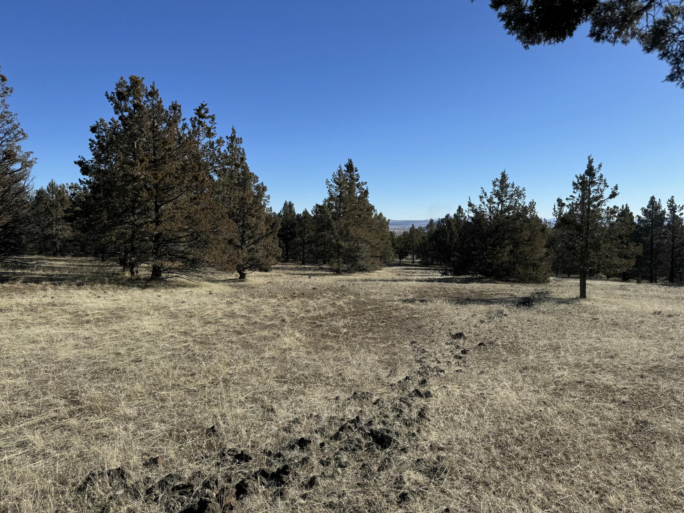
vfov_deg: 56.8
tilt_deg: -5.6
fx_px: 474
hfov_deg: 71.6
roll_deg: +0.7
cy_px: 256
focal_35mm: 24
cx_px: 342
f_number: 1.78
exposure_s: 1/4950
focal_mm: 6.76
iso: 80
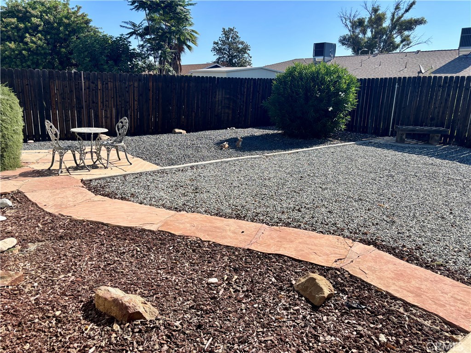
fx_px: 354
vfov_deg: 53.1
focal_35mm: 26
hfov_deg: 67.3
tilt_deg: -13.9
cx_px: 236
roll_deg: -2.0
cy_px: 176
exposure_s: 1/2451
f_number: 1.6
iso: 50
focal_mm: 5.96
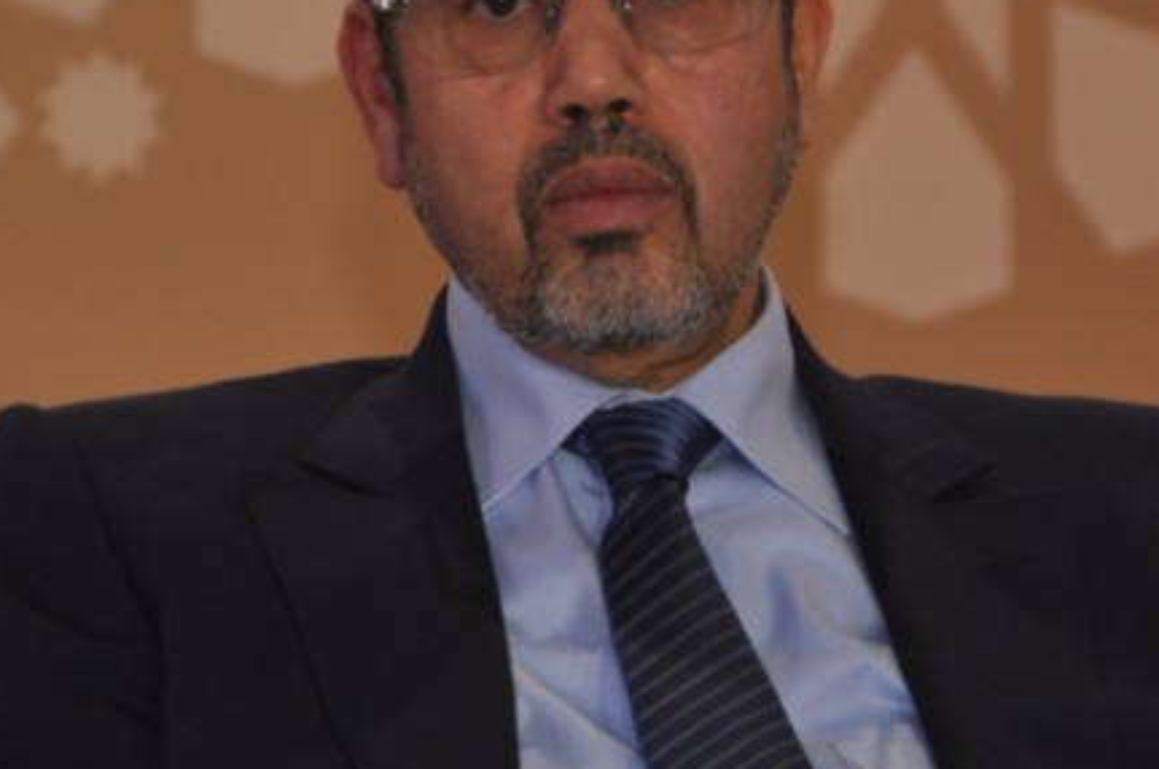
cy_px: 164
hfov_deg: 5.3
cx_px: 612
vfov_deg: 3.5
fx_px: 12633
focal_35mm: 393
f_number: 5.6
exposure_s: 1/60
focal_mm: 150
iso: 500
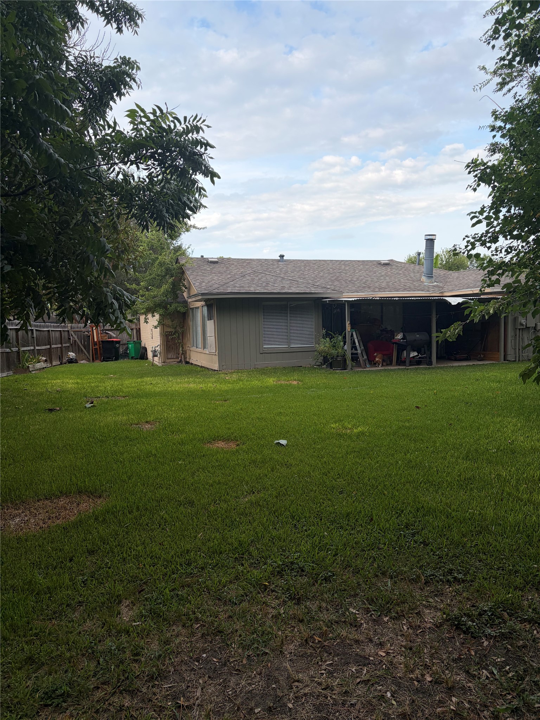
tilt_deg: -2.0
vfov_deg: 67.3
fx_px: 541
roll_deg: +1.2
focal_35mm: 26
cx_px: 270
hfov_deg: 53.1
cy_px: 360
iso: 50
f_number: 1.6
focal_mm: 5.96
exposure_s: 1/1032
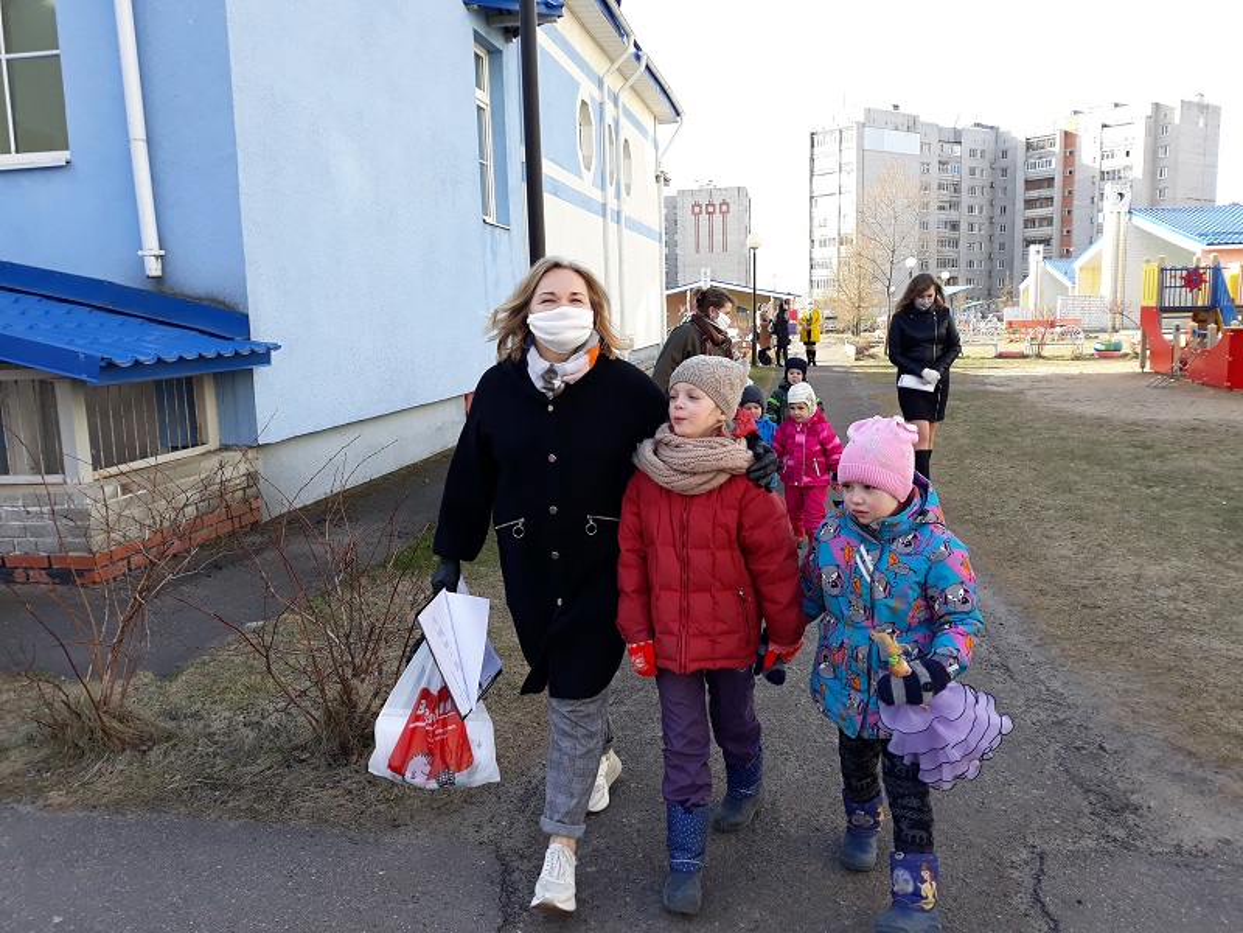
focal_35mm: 27
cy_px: 466
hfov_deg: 65.3
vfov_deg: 51.4
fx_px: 970
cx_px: 622
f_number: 1.7
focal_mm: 3.71
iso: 40
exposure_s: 1/265
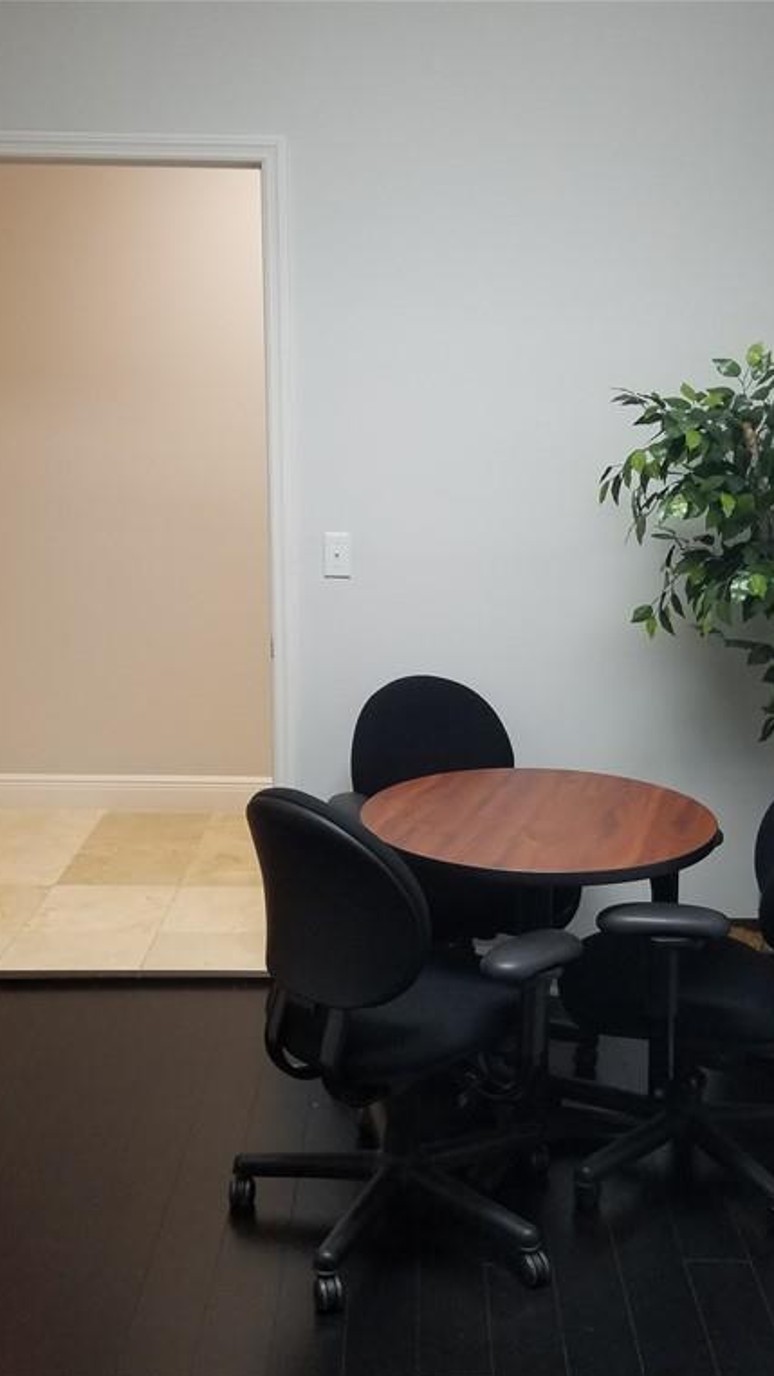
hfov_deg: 31.2
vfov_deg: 52.8
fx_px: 1387
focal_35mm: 38
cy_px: 691
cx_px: 420
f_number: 1.7
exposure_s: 1/60
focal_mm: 4.2
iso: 125
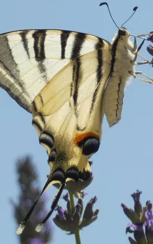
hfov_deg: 6.0
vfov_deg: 9.5
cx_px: 94
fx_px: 1466
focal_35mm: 220
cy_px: 117
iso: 80
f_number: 5.2
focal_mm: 23.3
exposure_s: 1/500
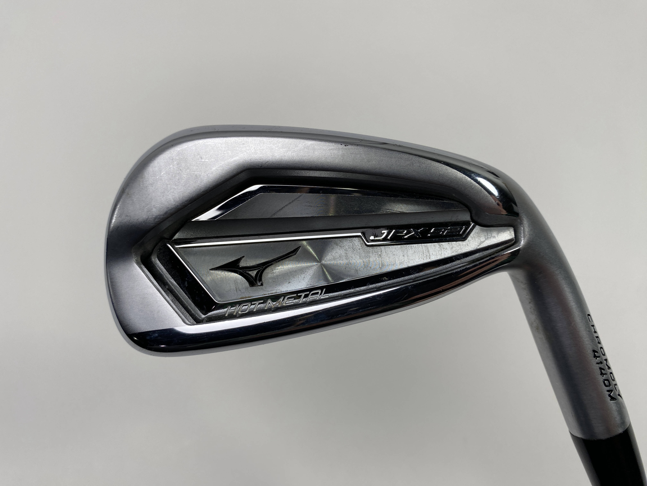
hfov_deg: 69.4
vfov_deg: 54.9
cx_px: 324
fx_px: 467
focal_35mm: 25
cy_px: 243
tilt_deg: -63.3
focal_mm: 4.25
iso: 32
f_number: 1.8
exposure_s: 1/460
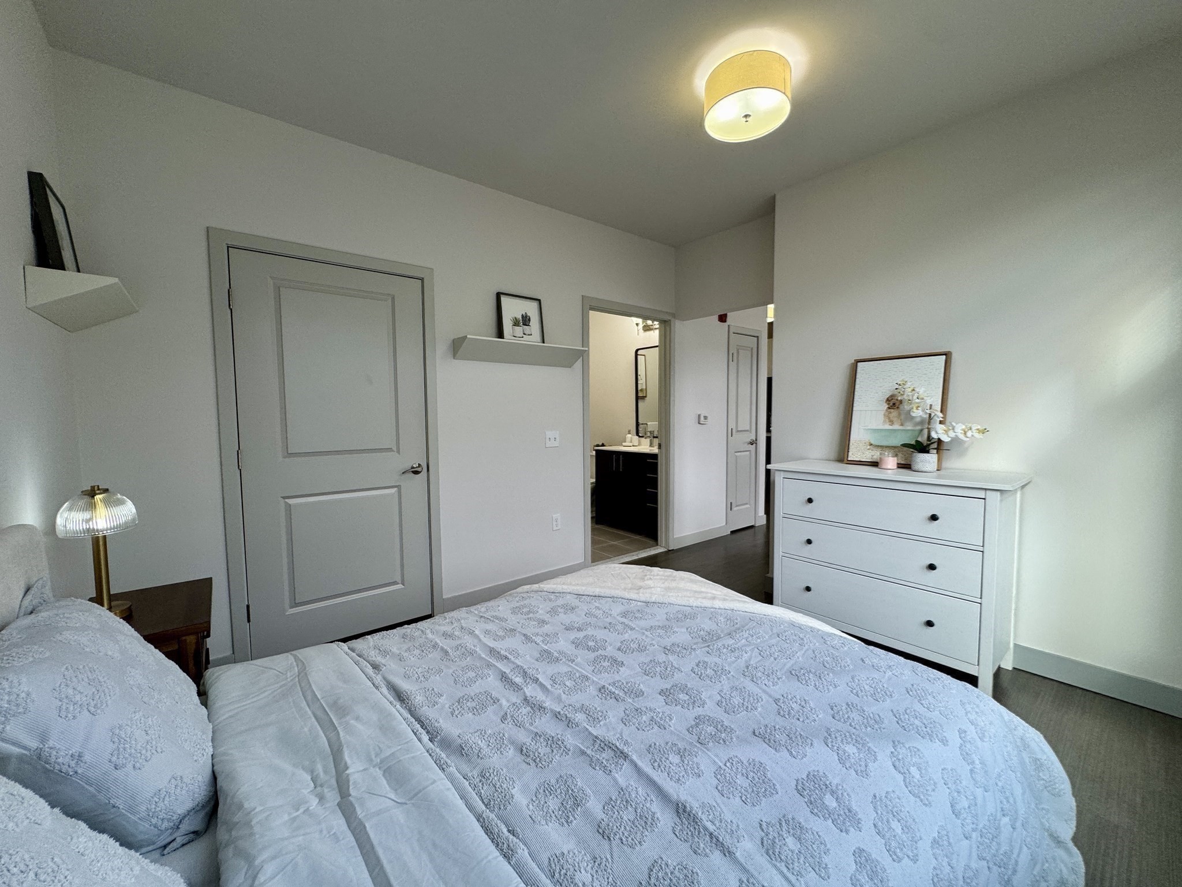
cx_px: 591
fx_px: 478
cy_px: 444
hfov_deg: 102.1
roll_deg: +0.5
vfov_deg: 85.7
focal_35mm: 14
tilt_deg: -3.1
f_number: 2.2
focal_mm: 2.22
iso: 125
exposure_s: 1/120
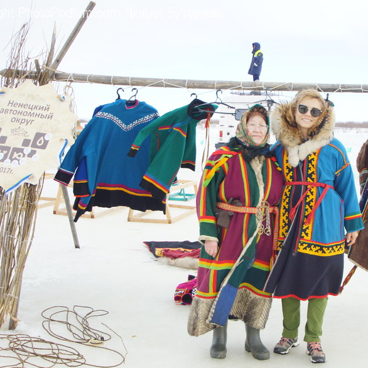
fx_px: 565
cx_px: 243
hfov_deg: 35.7
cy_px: 187
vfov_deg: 36.1
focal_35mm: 47
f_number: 4.5
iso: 400
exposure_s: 1/400
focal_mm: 24
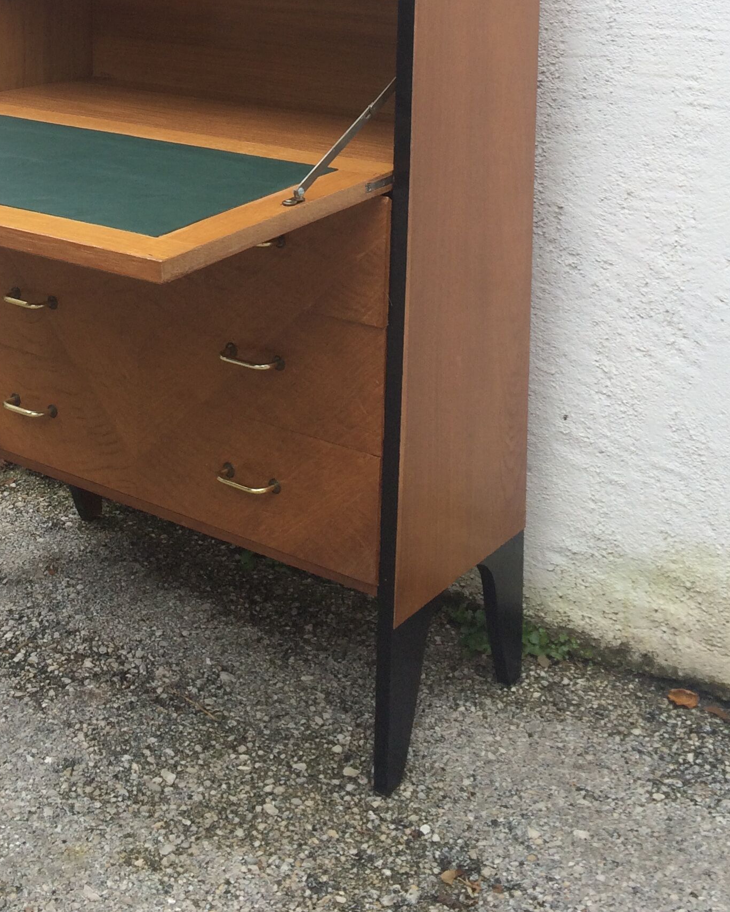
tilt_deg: -6.6
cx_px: 244
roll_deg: -0.2
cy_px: 91
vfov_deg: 33.0
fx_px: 1458
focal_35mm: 54
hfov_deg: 27.9
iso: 32
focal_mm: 4.15
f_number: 2.2
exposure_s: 1/243
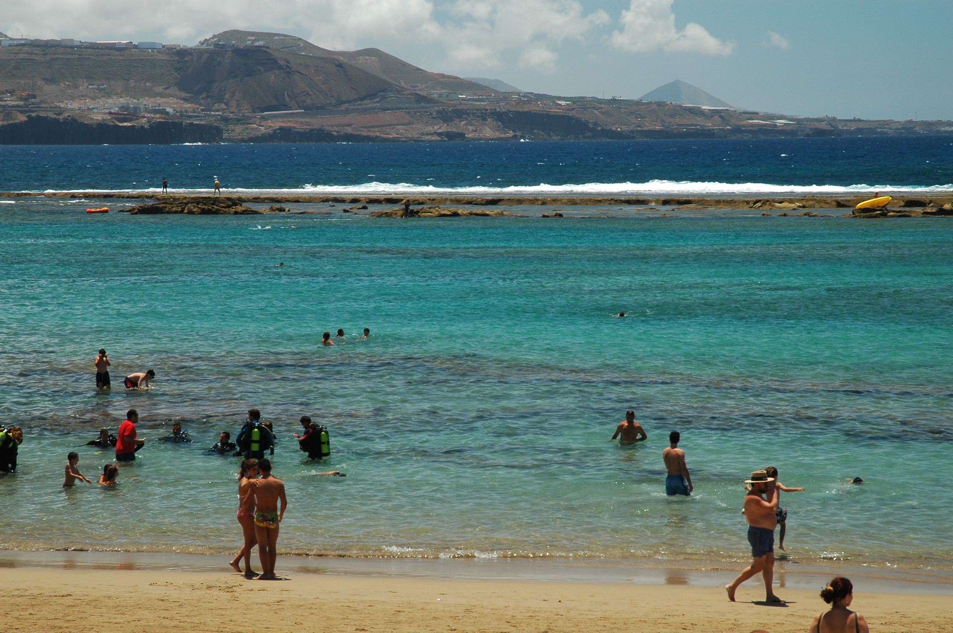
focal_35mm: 105
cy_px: 316
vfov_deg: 13.0
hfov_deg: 19.5
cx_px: 476
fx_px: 2776
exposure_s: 1/160
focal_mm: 70
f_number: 9
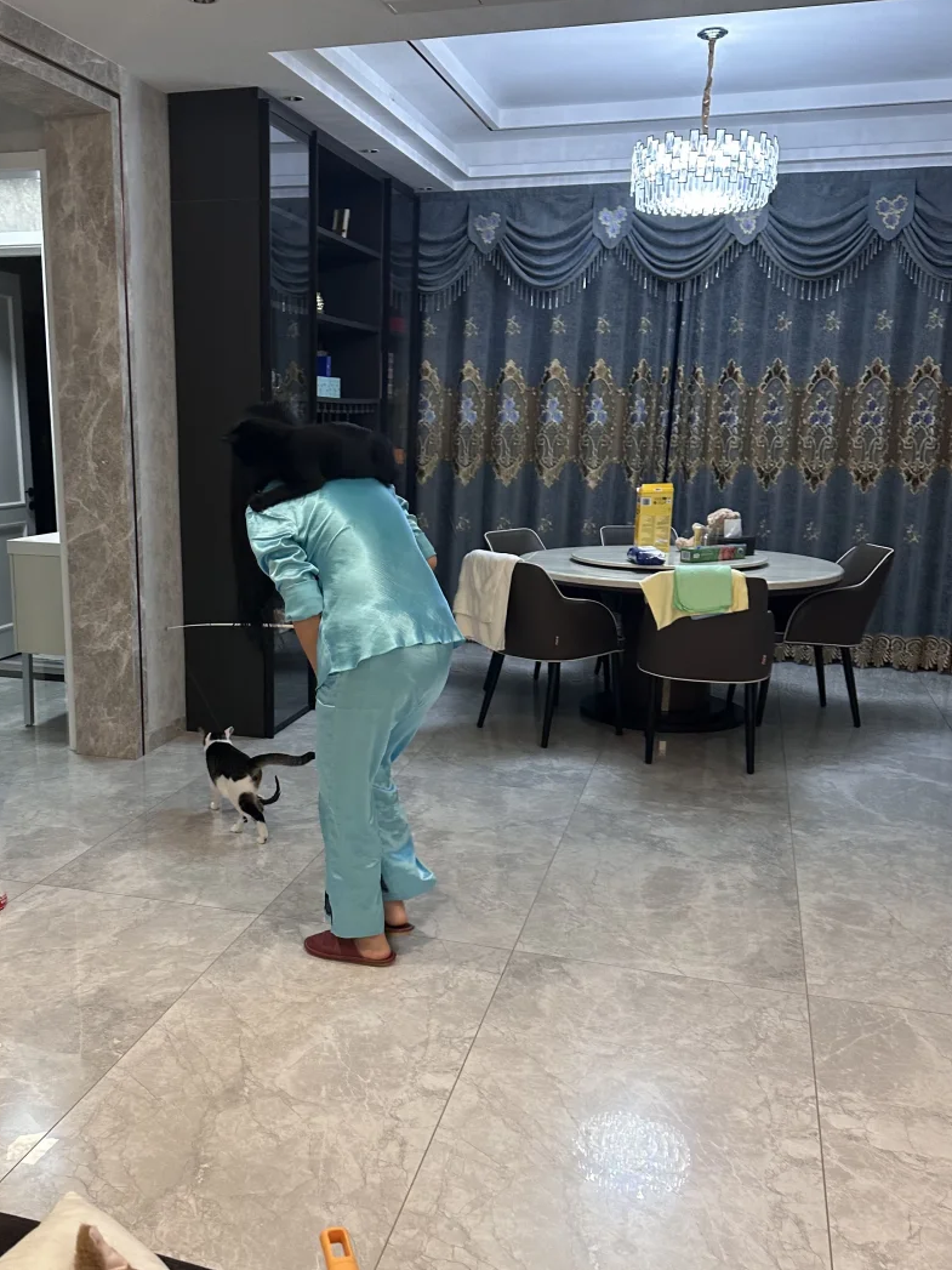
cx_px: 355
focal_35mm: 33
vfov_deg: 55.2
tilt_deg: -12.8
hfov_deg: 42.6
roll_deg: -1.4
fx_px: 1210
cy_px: 717
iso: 160
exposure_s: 1/80
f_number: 1.78
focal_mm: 6.86
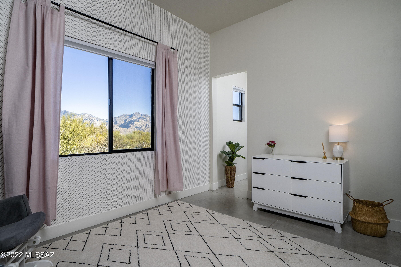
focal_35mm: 18
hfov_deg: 90.0
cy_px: 134
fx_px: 200
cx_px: 200
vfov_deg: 67.4
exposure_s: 1/100
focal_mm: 18
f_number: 8
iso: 200
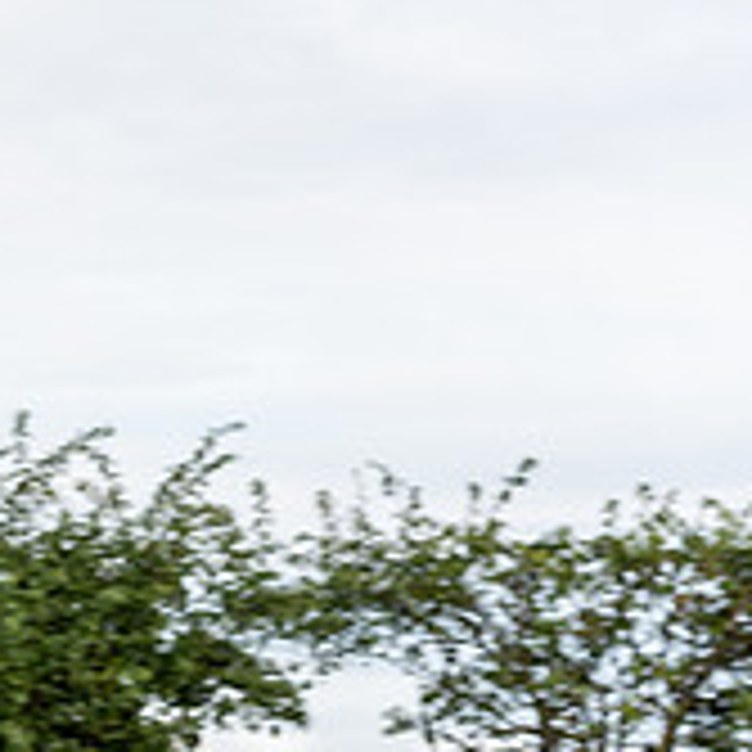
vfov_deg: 9.7
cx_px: -333
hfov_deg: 9.5
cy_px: 759
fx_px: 4399
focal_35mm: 179
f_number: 4
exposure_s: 1/640
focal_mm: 58
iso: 160
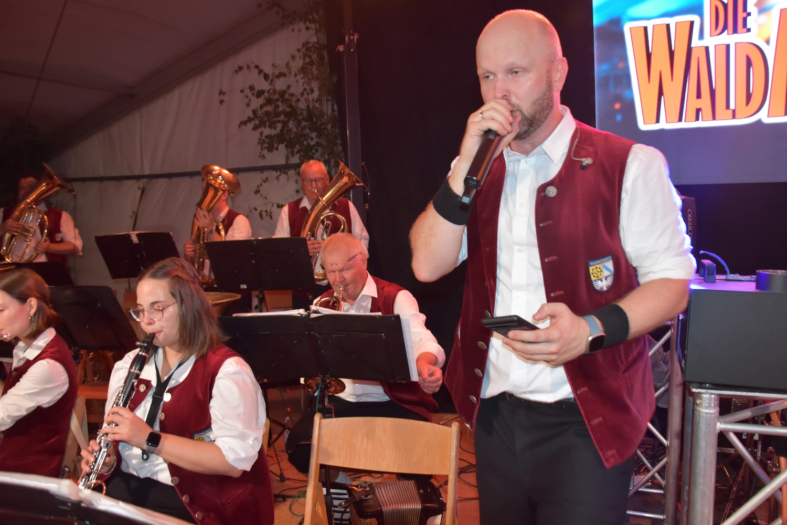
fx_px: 590
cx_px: 394
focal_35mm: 27
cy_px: 262
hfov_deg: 67.4
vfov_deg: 47.9
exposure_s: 1/60
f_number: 4
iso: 800
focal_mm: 18
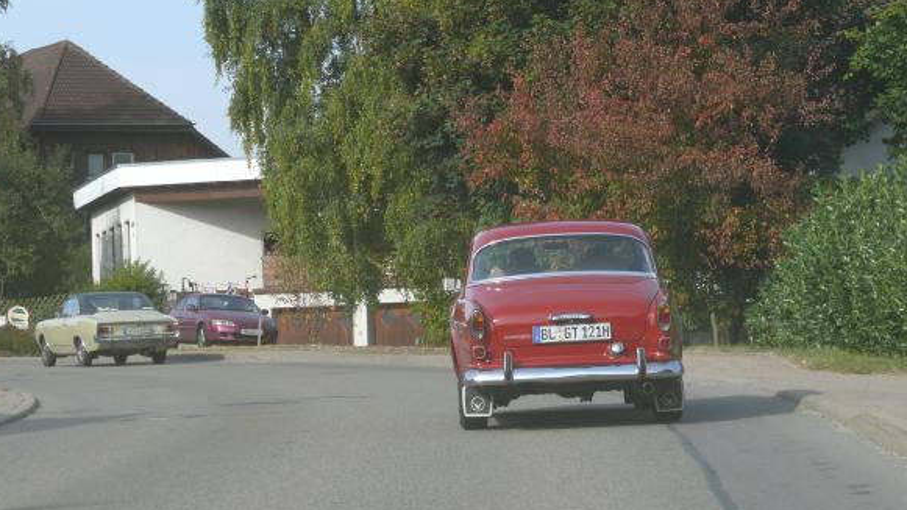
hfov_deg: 15.0
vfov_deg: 8.5
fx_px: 3440
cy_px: 228
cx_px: 479
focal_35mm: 143
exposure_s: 1/250
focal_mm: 23
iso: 100
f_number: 5.6
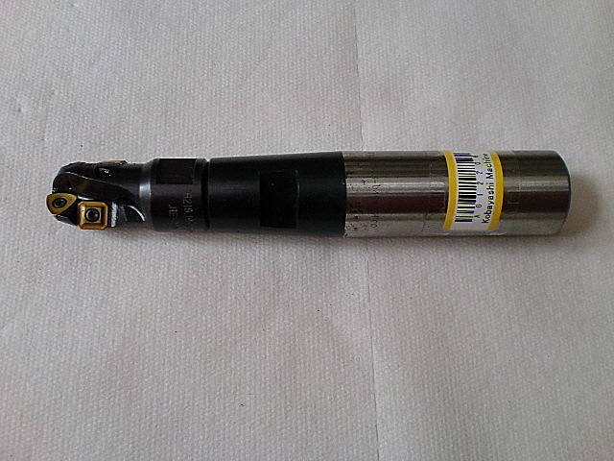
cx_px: 307
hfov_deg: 52.6
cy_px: 230
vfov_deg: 40.7
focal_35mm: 35
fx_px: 621
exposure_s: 1/60
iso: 200
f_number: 3.1
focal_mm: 6.3
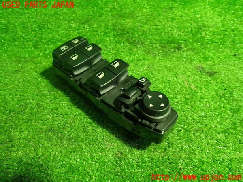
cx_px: 122
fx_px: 211
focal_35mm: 30
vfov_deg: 46.8
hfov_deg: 60.0
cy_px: 91
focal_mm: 5.4
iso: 500
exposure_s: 1/30
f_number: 2.3
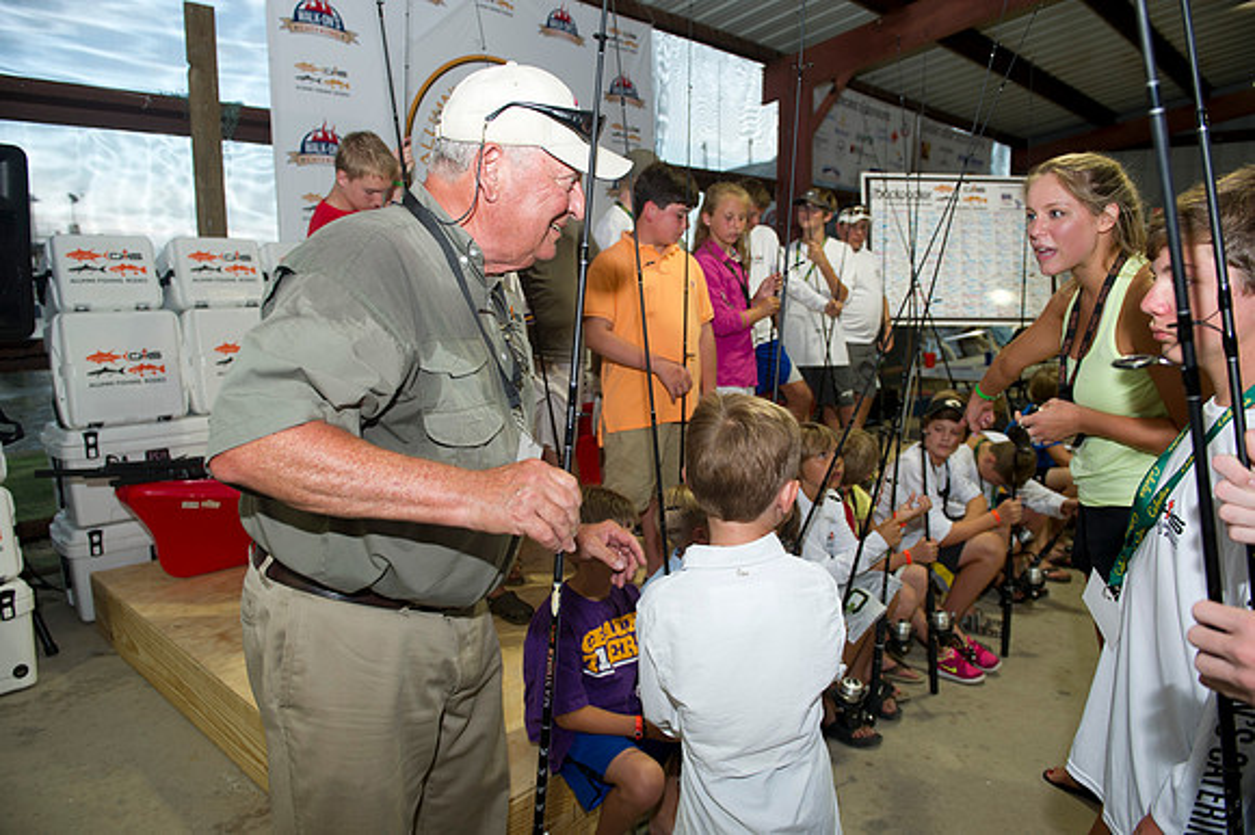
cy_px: 418
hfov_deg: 73.8
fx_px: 836
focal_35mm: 24
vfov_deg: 53.1
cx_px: 628
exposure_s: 1/160
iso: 400
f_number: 4
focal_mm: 24
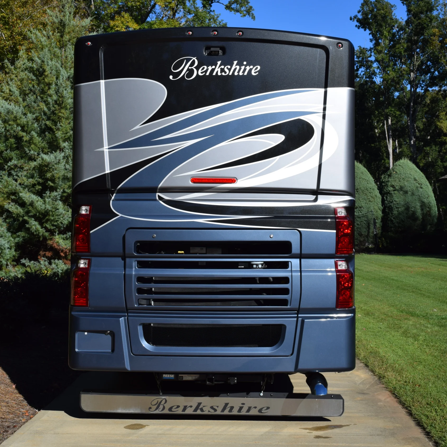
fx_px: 813
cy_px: 191
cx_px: 223
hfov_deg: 30.7
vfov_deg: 30.7
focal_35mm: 56
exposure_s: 1/500
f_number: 11
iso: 200
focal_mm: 29
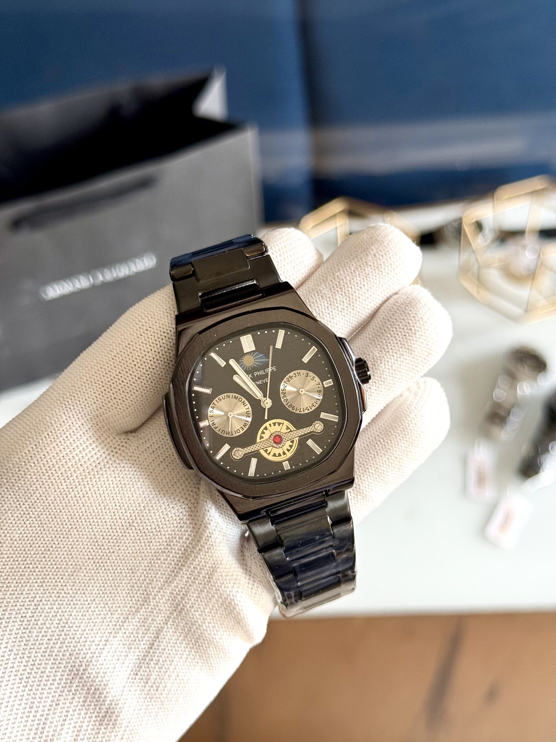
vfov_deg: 39.7
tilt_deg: -53.8
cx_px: 278
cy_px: 371
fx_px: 1028
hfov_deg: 30.3
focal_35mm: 48
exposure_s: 1/87
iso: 100
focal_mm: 6.76
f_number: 1.78
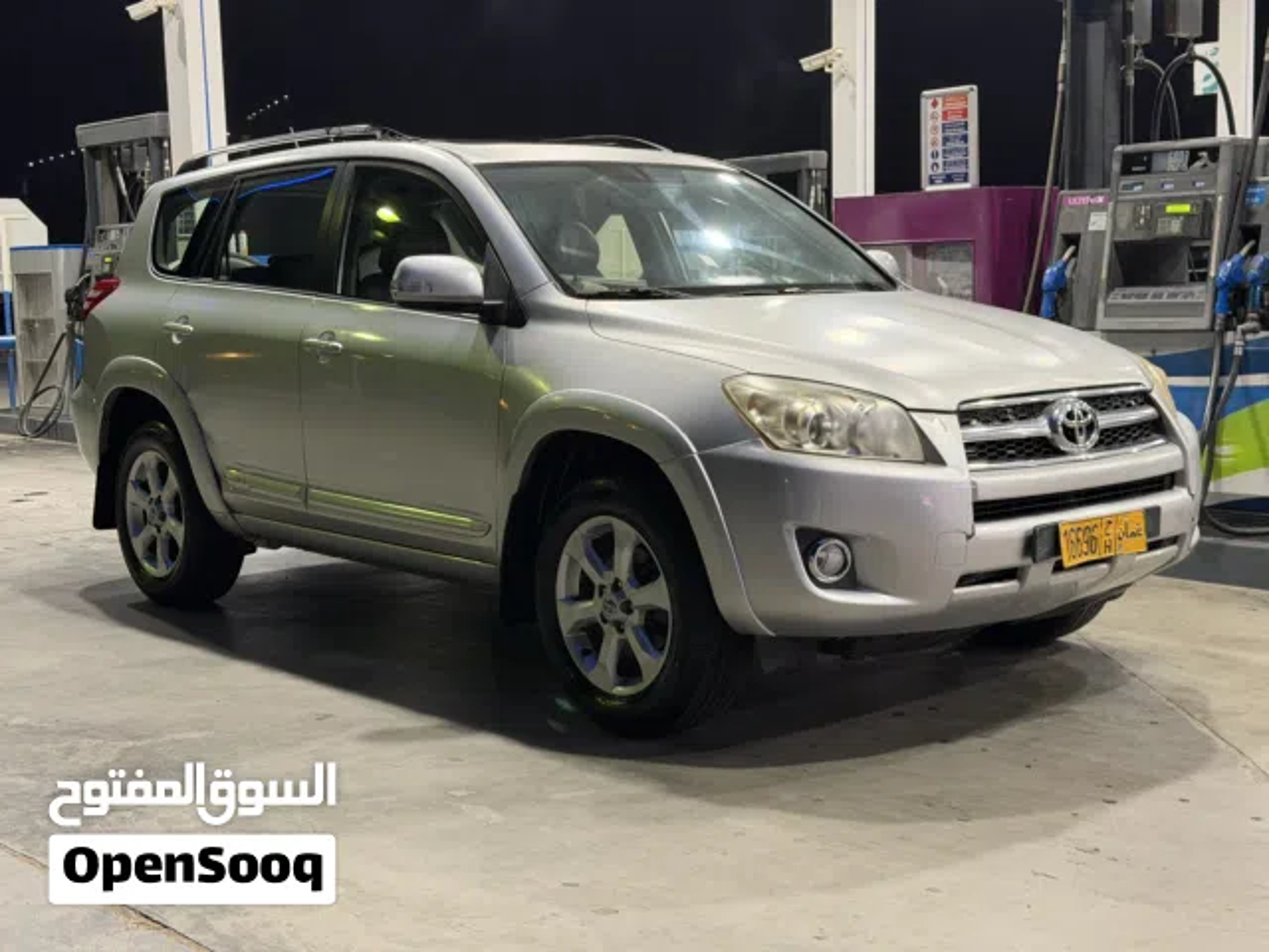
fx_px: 1760
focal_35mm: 48
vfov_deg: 30.3
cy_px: 476
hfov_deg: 39.7
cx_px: 634
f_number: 1.78
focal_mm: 6.76
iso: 200
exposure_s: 1/50
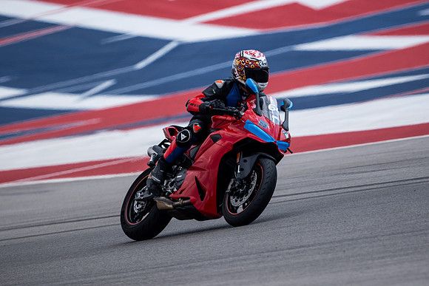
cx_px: 214
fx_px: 8939
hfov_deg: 2.7
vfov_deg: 1.8
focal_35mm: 750
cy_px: 143
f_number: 5.6
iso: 500
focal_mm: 500
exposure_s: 1/2500
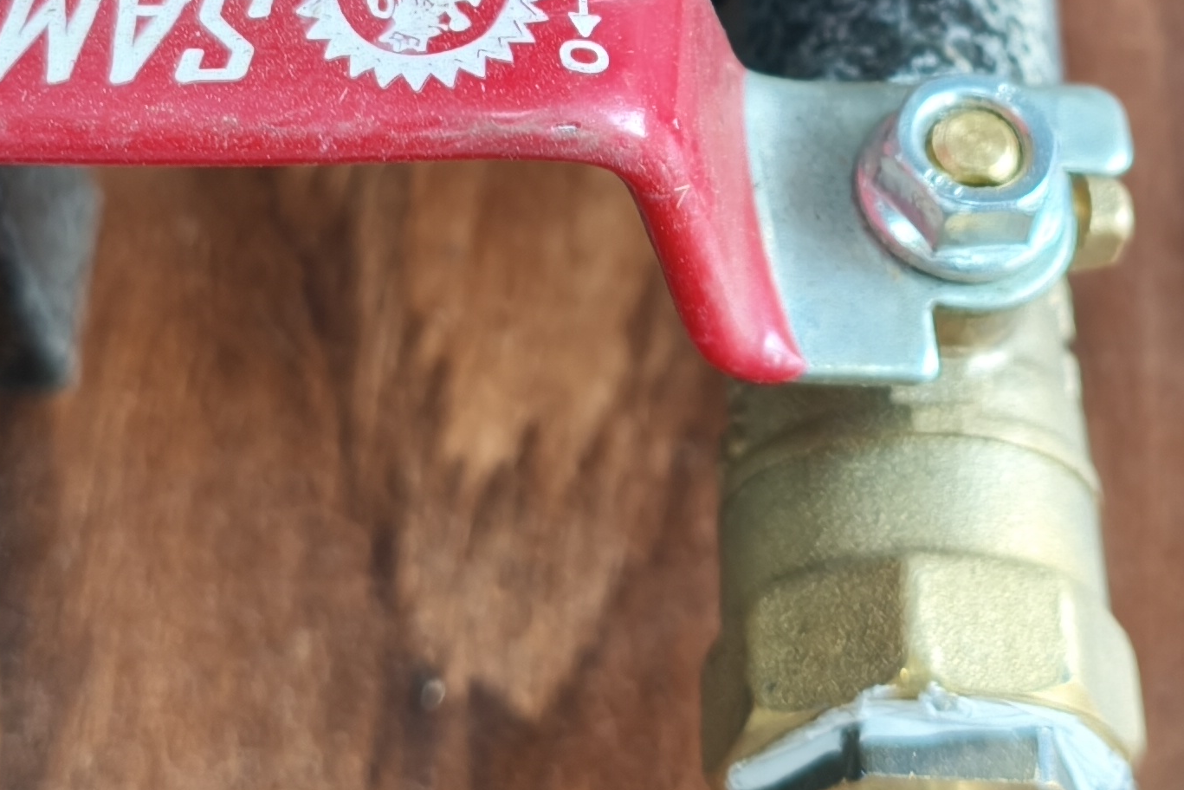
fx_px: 2664
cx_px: 765
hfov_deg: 25.0
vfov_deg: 16.4
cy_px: -67
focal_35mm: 81
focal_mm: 4.94
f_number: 1.5
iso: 125
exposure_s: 1/50
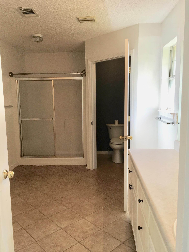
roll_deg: +0.7
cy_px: 126
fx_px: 211
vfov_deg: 61.7
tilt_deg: -7.5
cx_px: 94
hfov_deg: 48.2
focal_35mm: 29
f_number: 2.2
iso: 40
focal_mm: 4.15
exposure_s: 1/120
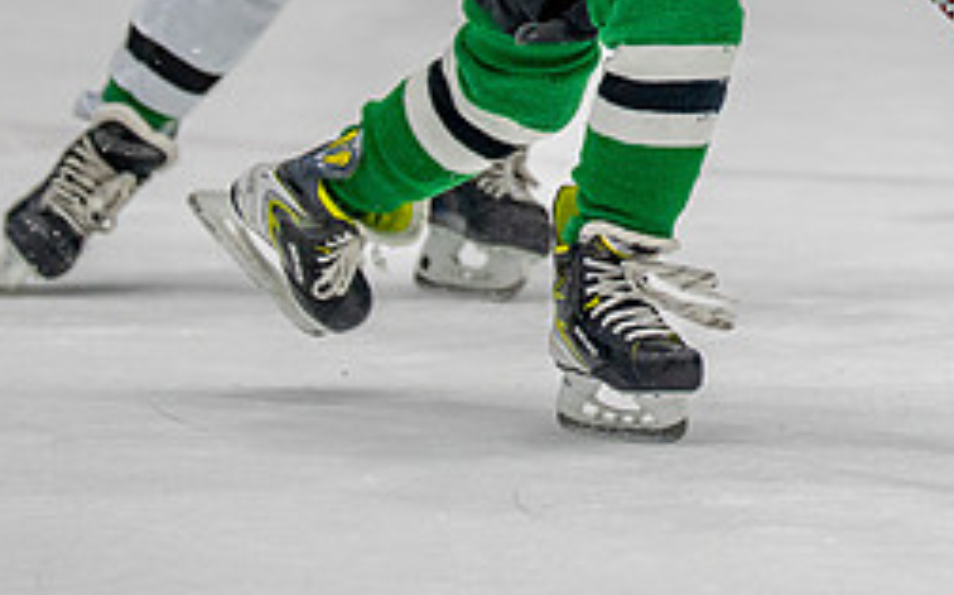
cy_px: -312
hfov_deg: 3.3
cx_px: 831
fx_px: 16365
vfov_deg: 2.1
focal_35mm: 630
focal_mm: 200
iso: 1000
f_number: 2.8
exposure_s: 1/1250
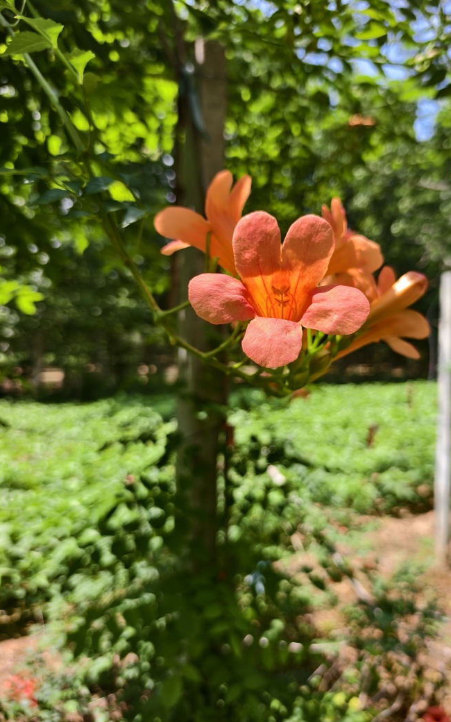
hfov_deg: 48.9
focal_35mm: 25
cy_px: 356
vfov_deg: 72.5
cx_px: 275
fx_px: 492
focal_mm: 5.6
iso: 73
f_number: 1.57
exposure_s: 1/1211
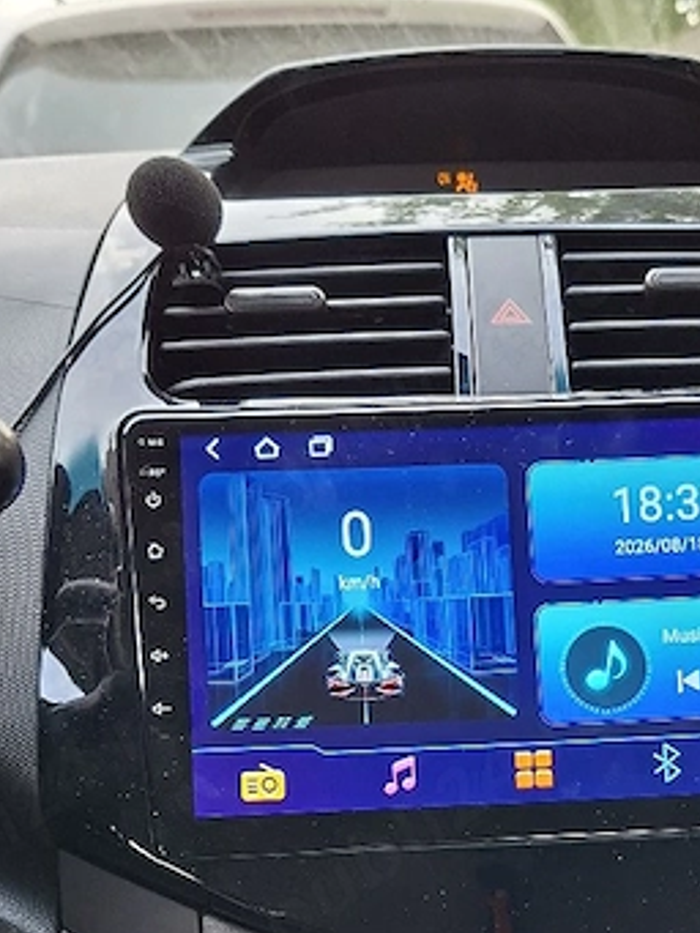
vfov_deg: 33.2
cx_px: 547
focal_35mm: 54
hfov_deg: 26.6
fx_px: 1455
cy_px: 881
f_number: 1.8
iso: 160
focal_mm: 5.54
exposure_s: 1/100
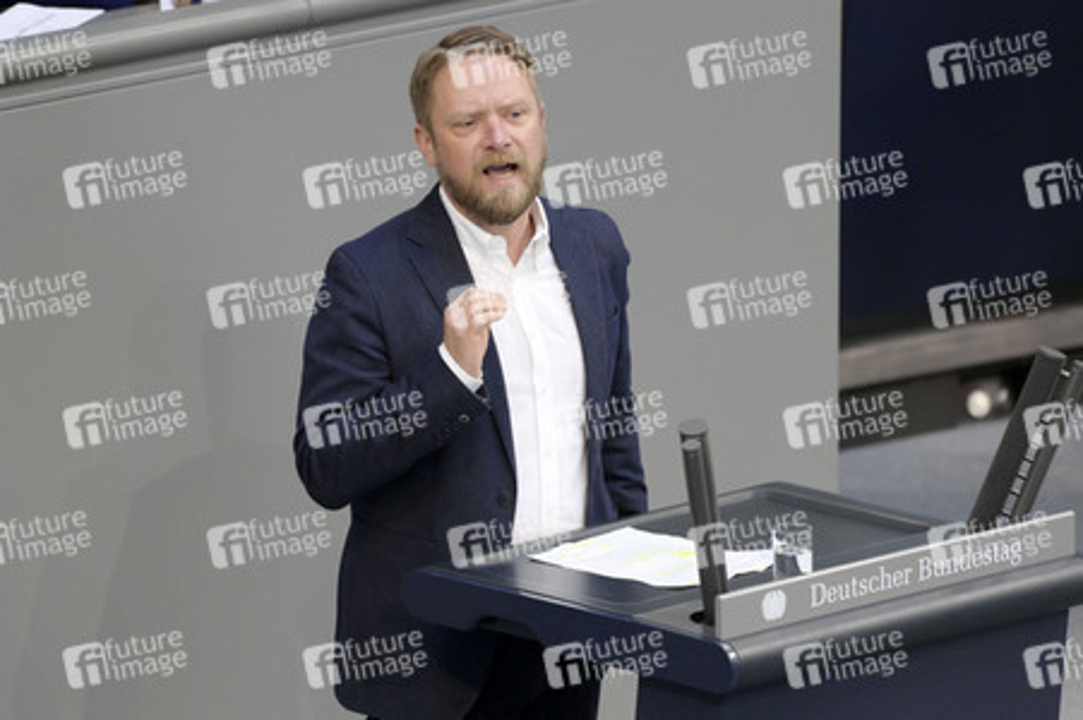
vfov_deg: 3.5
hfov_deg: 5.3
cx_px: 542
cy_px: 360
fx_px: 11724
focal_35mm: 390
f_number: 5.6
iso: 8000
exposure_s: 1/400
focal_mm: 390
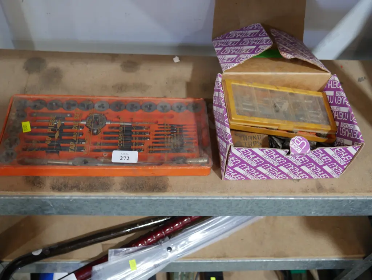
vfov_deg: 37.8
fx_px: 409
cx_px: 186
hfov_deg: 49.0
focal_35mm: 38
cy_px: 140
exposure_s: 1/60
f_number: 4.1
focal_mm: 19
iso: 800
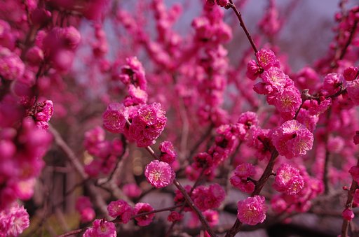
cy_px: 118
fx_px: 358
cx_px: 180
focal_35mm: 36
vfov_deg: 36.7
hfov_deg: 53.2
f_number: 2
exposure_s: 1/1600
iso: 100
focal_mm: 24
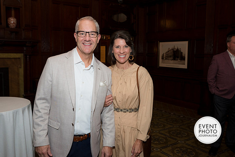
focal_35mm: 32
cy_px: 78
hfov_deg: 58.7
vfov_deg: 41.1
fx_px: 209
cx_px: 118
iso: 800
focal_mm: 32
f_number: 5.6
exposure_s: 1/125
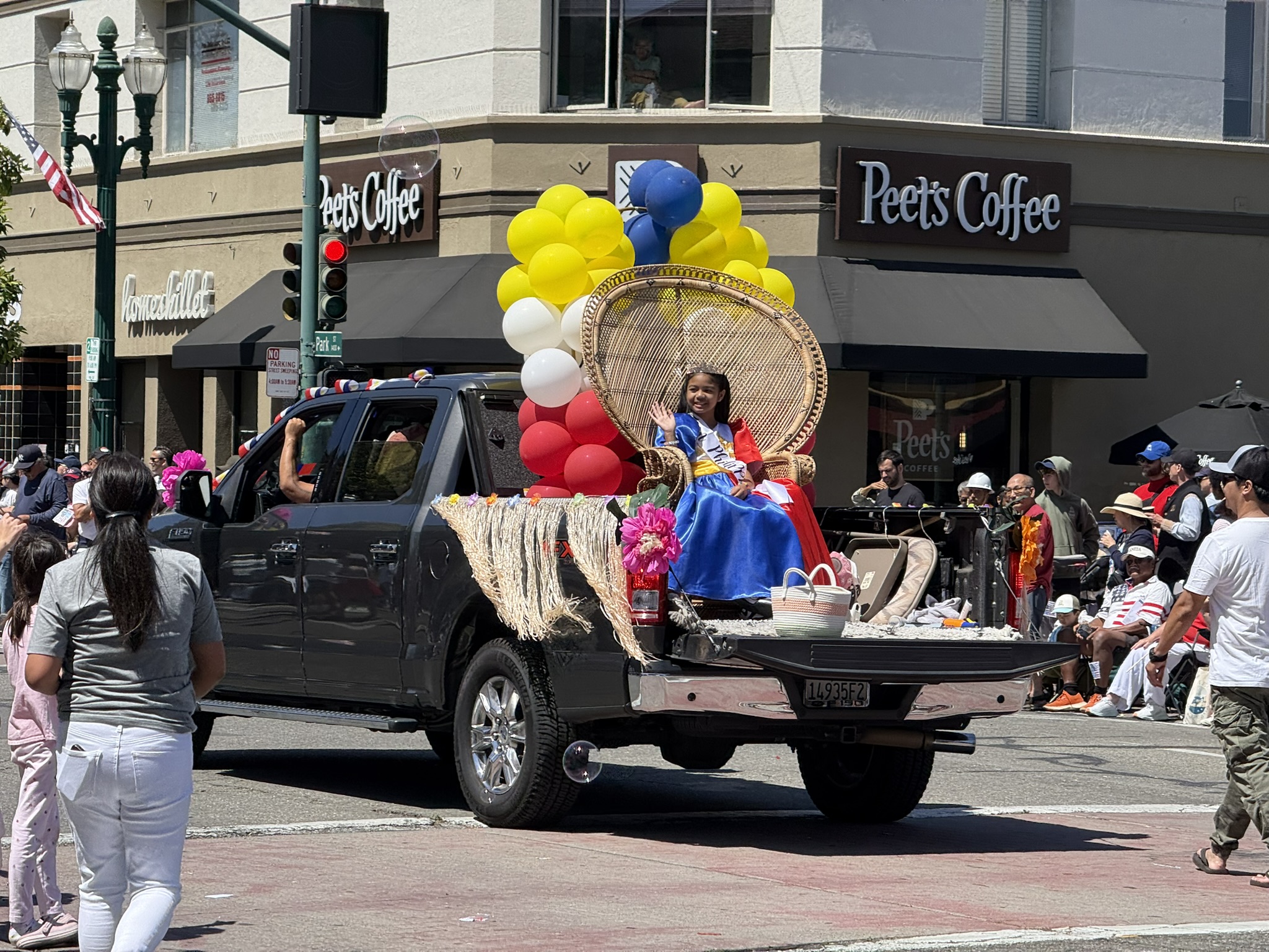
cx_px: 634
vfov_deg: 12.3
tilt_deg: -0.3
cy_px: 476
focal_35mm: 120
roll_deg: -1.7
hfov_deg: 16.4
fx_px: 4399
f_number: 2.8
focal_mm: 15.66
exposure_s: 1/1206
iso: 50
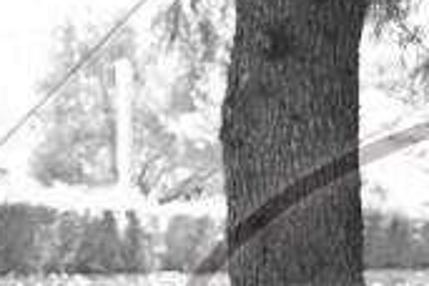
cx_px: 763
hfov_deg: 10.0
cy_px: 388
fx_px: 2312
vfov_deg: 7.0
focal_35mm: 194
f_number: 5.6
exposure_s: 1/160
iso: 640
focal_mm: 51
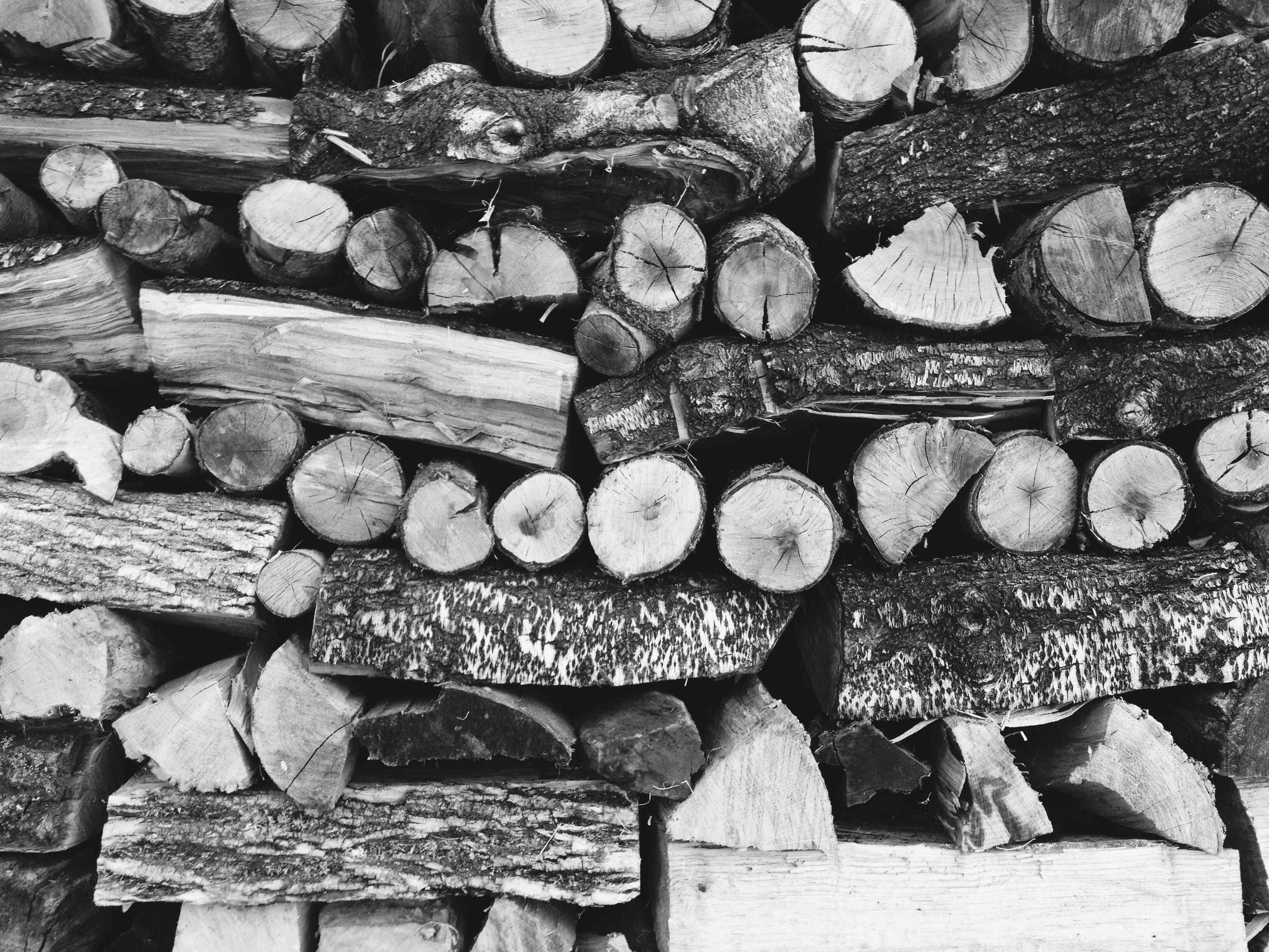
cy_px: 476
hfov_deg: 52.6
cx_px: 634
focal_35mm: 35
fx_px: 1283
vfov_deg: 40.7
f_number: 2.4
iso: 50
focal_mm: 4.28
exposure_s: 1/60
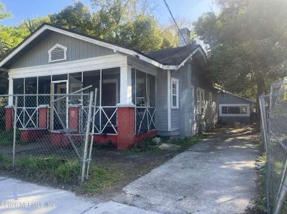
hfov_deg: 67.4
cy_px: 107
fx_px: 215
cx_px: 144
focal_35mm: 26
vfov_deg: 53.0
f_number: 1.6
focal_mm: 5.1
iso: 50
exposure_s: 1/608
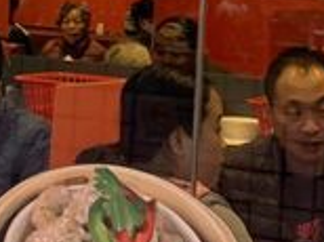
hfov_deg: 9.7
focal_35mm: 203
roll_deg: -3.8
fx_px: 1897
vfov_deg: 7.1
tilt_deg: +5.2
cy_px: -227
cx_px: 93
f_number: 1.8
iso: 100
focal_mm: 4.25
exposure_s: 1/90
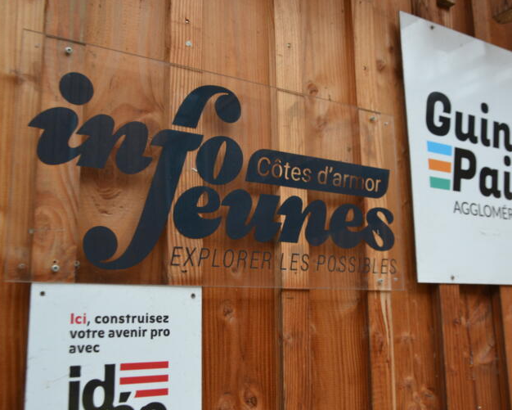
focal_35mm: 38
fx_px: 576
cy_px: 207
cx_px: 276
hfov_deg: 47.9
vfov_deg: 39.2
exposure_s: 1/125
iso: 400
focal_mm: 22
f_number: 5.6
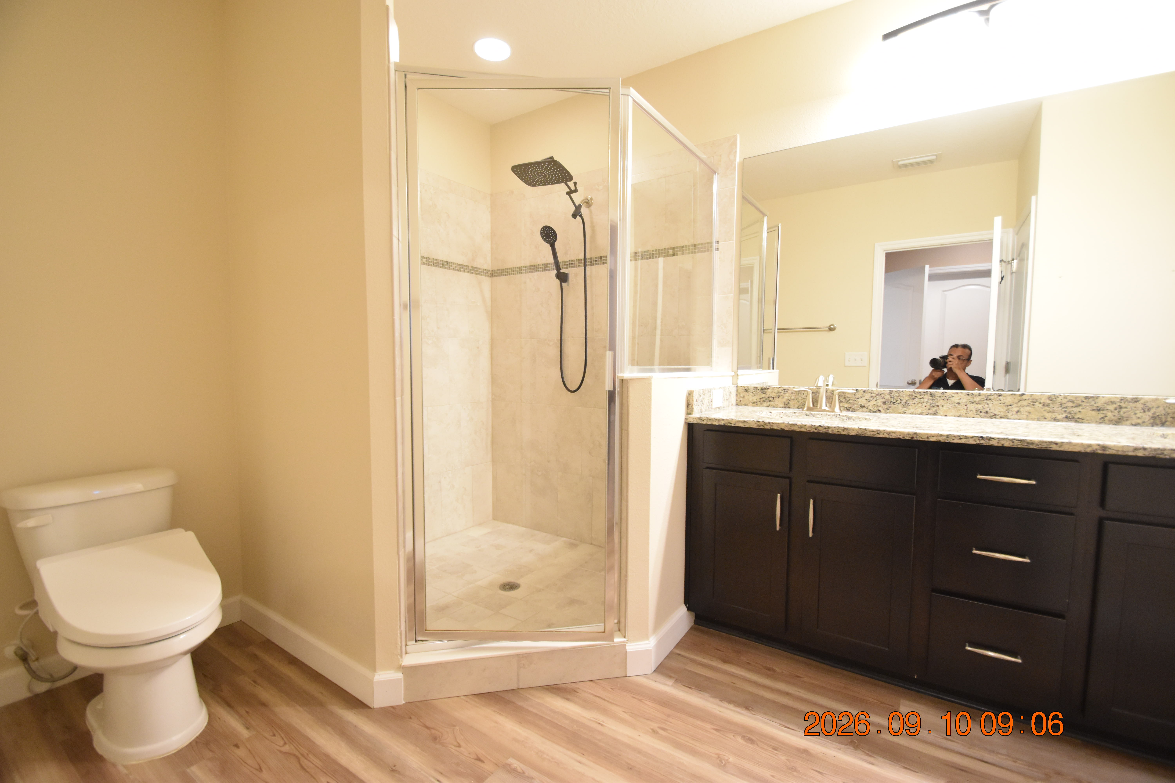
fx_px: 490
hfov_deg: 100.4
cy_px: 392
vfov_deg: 77.3
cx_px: 588
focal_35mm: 15
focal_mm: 10
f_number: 3.5
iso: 2000
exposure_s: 1/60
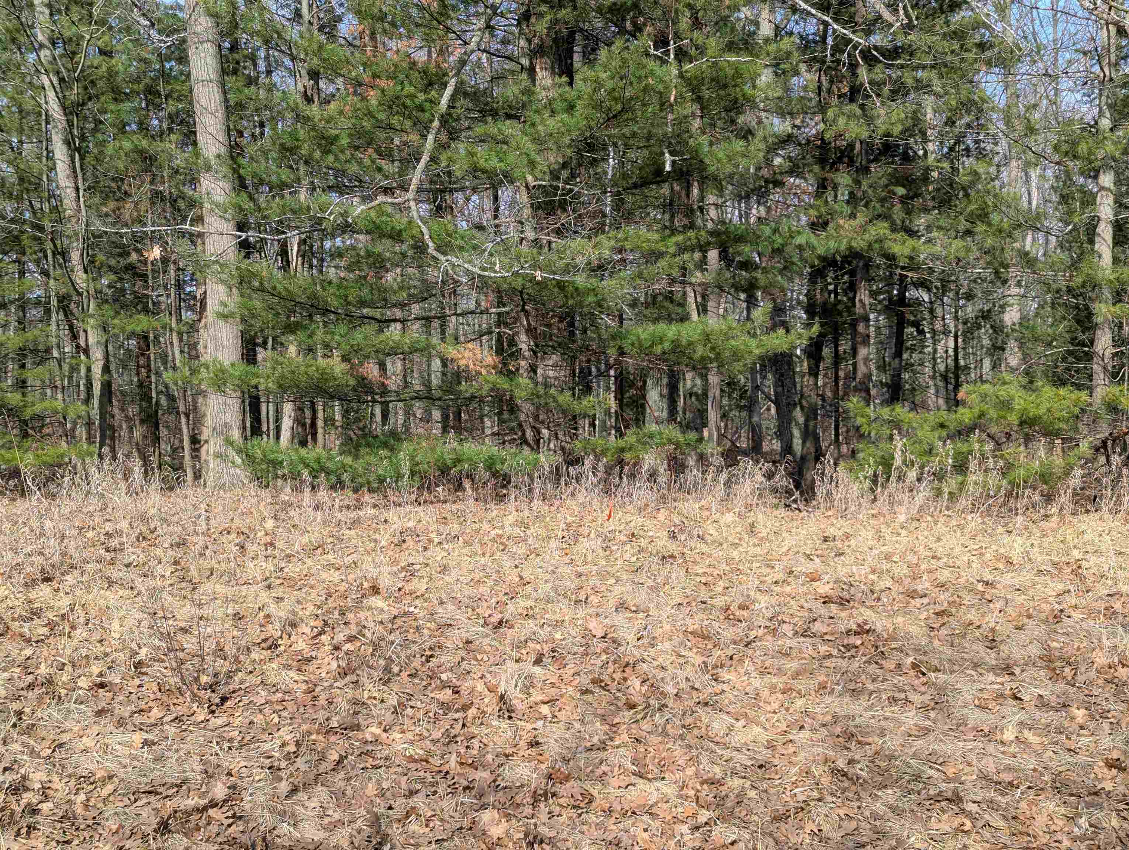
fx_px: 1568
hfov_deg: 39.6
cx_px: 564
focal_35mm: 48
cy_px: 425
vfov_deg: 30.3
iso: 41
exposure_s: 1/628
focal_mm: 6.81
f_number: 1.85
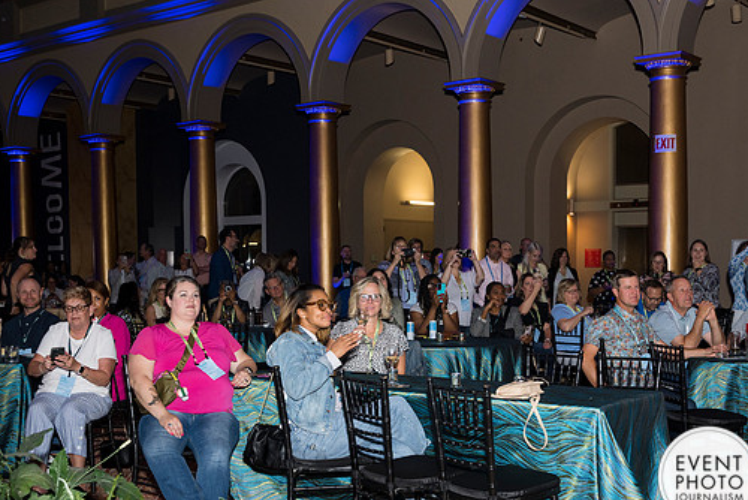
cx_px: 468
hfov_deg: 40.8
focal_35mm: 48
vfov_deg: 27.9
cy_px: 334
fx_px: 998
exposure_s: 1/100
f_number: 4
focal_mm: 33.5
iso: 800
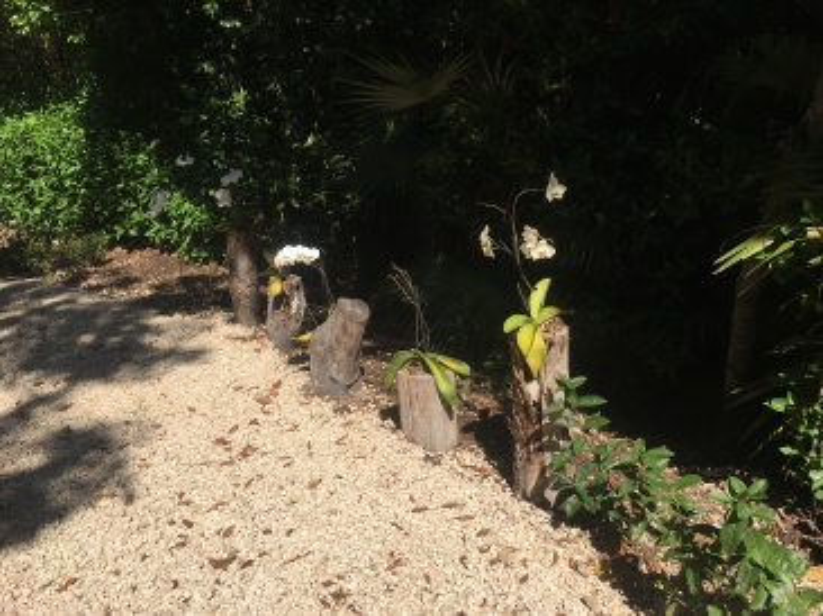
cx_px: 412
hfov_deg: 61.7
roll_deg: +0.8
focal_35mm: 29
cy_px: 308
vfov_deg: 48.2
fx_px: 689
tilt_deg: -19.2
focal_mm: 4.15
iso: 25
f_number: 2.2
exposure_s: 1/1832
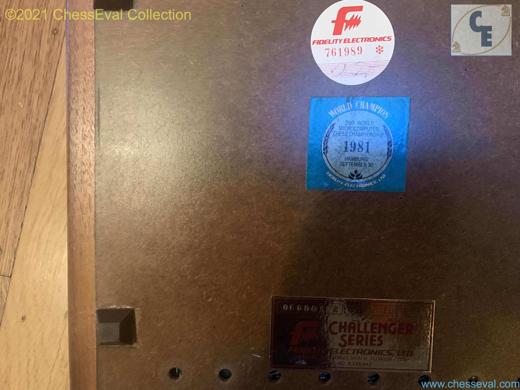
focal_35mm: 26
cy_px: 195
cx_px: 260
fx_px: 391
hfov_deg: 67.3
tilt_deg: -85.7
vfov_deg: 53.1
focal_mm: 4.25
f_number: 1.8
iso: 640
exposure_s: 1/30
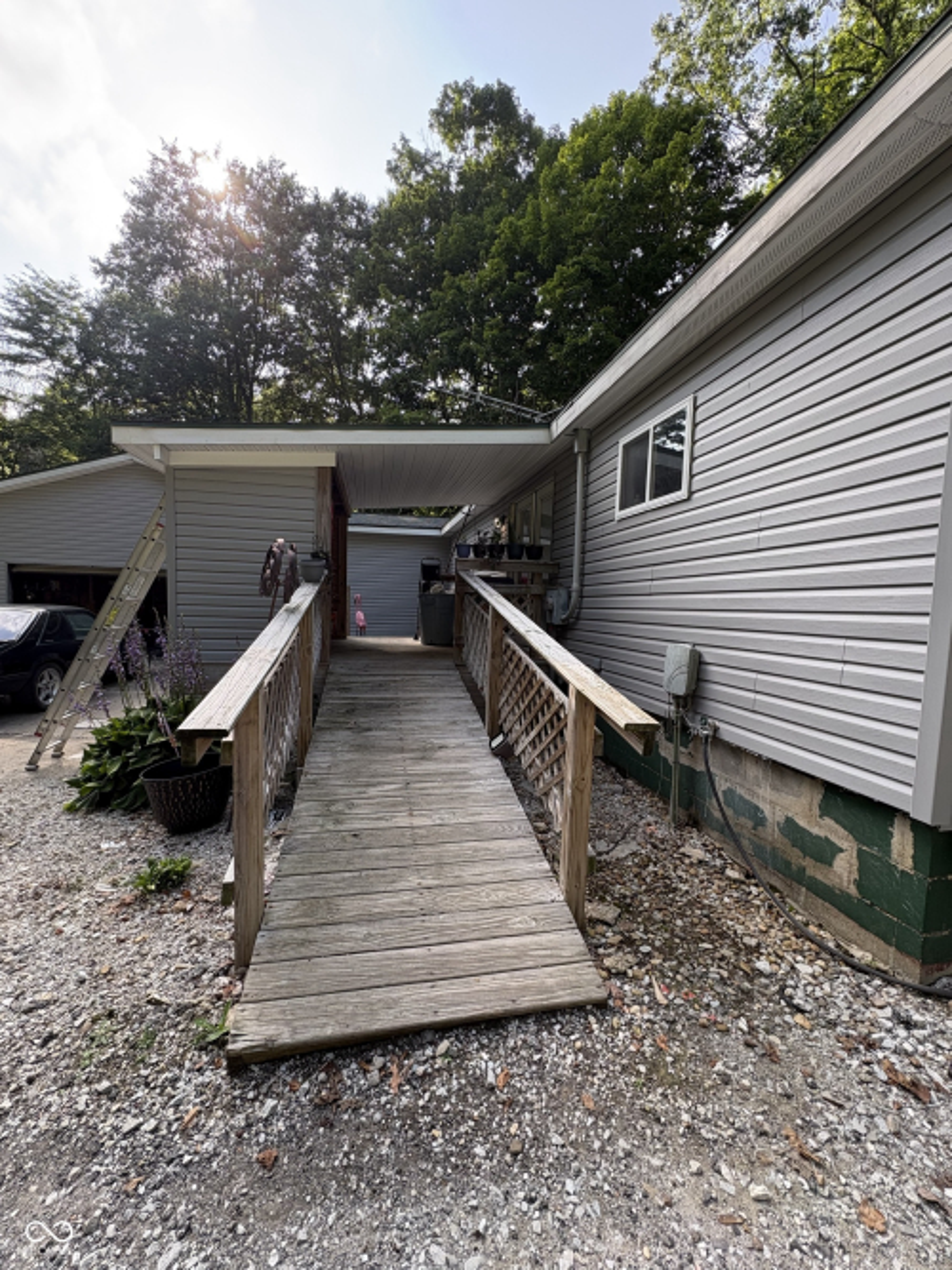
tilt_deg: -3.4
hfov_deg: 85.7
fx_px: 514
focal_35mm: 14
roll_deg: -1.7
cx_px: 476
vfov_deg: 102.1
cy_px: 635
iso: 40
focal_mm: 2.22
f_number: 2.2
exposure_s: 1/252
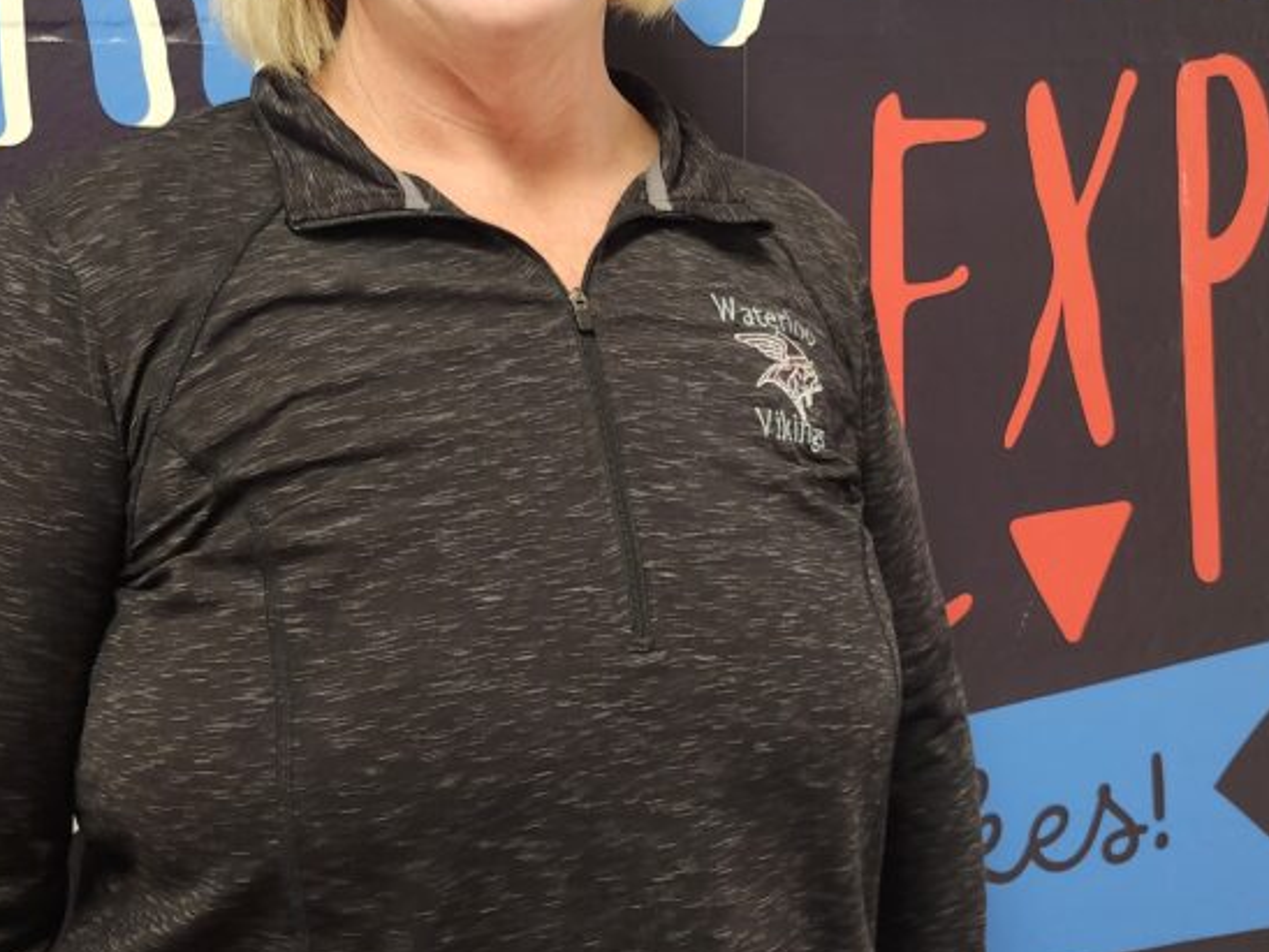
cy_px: 262
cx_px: 732
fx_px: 1576
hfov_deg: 43.7
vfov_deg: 33.1
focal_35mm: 43
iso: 640
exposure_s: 1/60
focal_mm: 5.54
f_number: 1.8
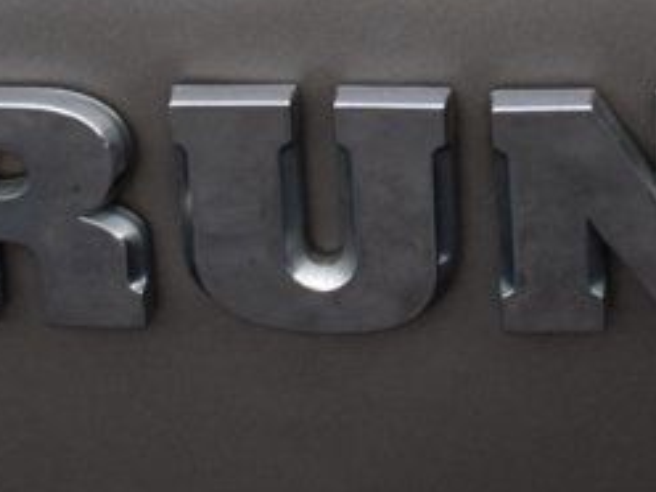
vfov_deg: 10.4
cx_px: 532
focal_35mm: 137
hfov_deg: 14.3
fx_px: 2596
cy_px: -312
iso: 400
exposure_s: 1/80
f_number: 8
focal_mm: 23
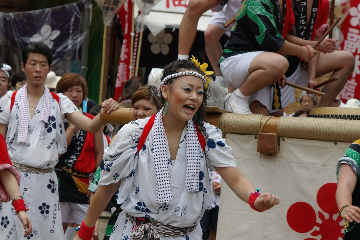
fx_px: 1500
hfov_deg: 13.7
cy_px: 120
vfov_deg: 9.2
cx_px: 180
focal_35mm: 150
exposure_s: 1/350
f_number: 11
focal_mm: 100
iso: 400
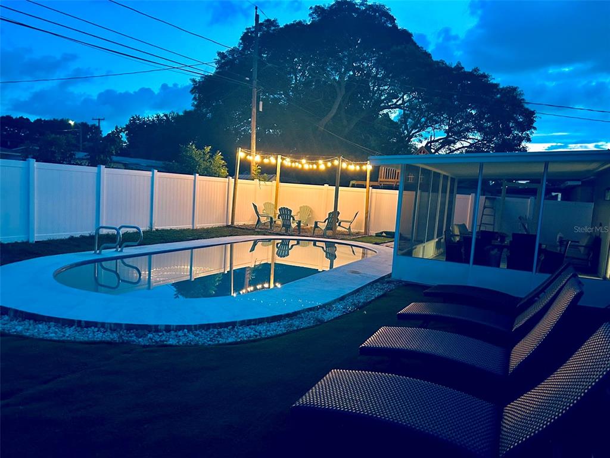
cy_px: 229
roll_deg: -3.2
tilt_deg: -6.1
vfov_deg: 53.1
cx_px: 305
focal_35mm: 26
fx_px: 458
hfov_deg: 67.3
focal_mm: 5.7
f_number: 1.5
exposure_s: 1/30
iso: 640
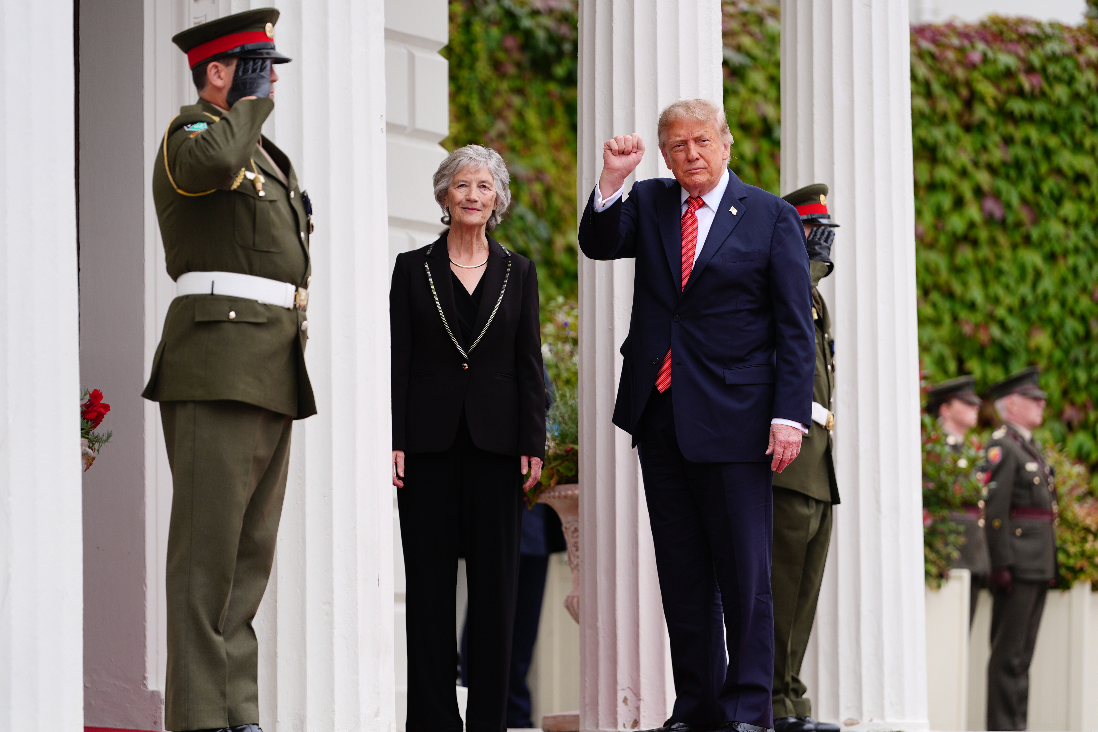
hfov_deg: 11.7
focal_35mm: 176
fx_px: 5368
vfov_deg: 7.8
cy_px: 380
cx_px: 552
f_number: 2.8
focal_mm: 163
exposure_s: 1/500
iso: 160
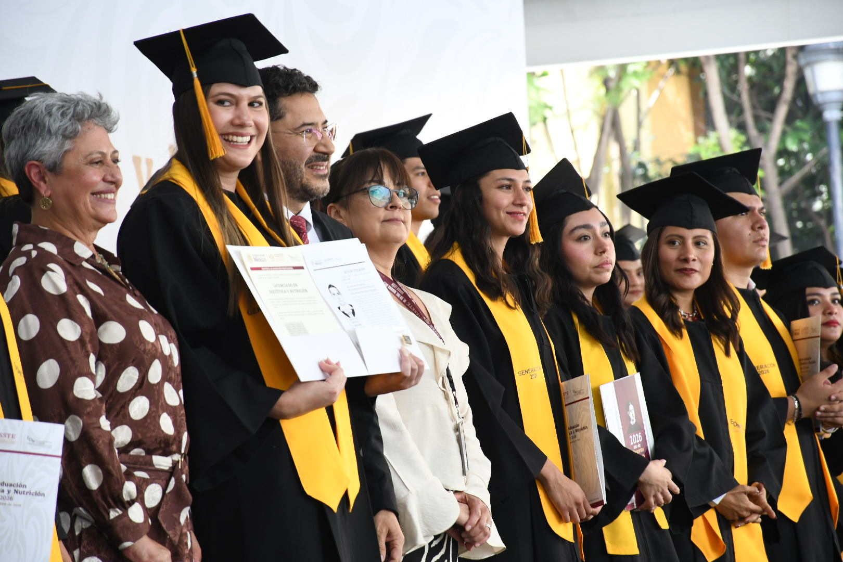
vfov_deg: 6.5
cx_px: 422
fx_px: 4917
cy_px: 281
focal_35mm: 210
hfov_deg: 9.8
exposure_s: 1/125
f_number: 7.1
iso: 1000
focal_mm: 140
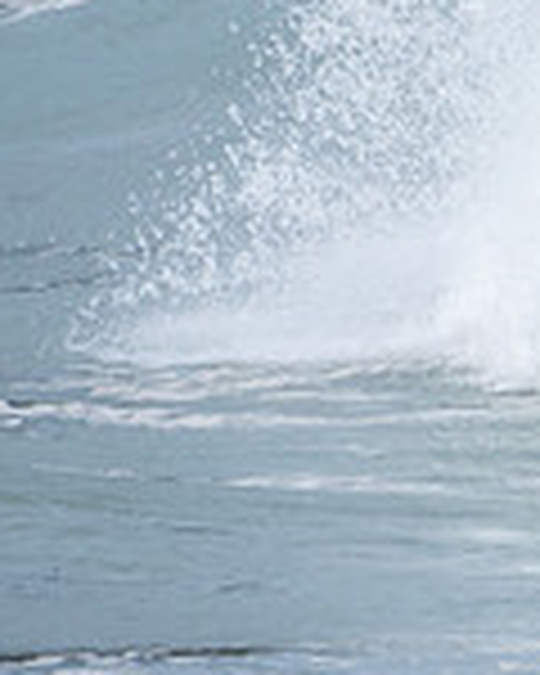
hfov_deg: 0.6
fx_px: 54339
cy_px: 250
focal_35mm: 2720
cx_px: 1120
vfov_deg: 0.7
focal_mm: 500
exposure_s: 1/1000
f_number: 5.6
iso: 200
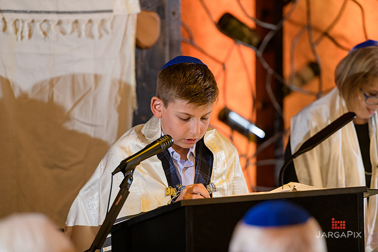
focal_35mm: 200
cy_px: 126
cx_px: 189
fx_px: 2100
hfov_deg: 10.3
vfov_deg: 6.9
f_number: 3.2
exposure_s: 1/125
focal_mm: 200
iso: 1600
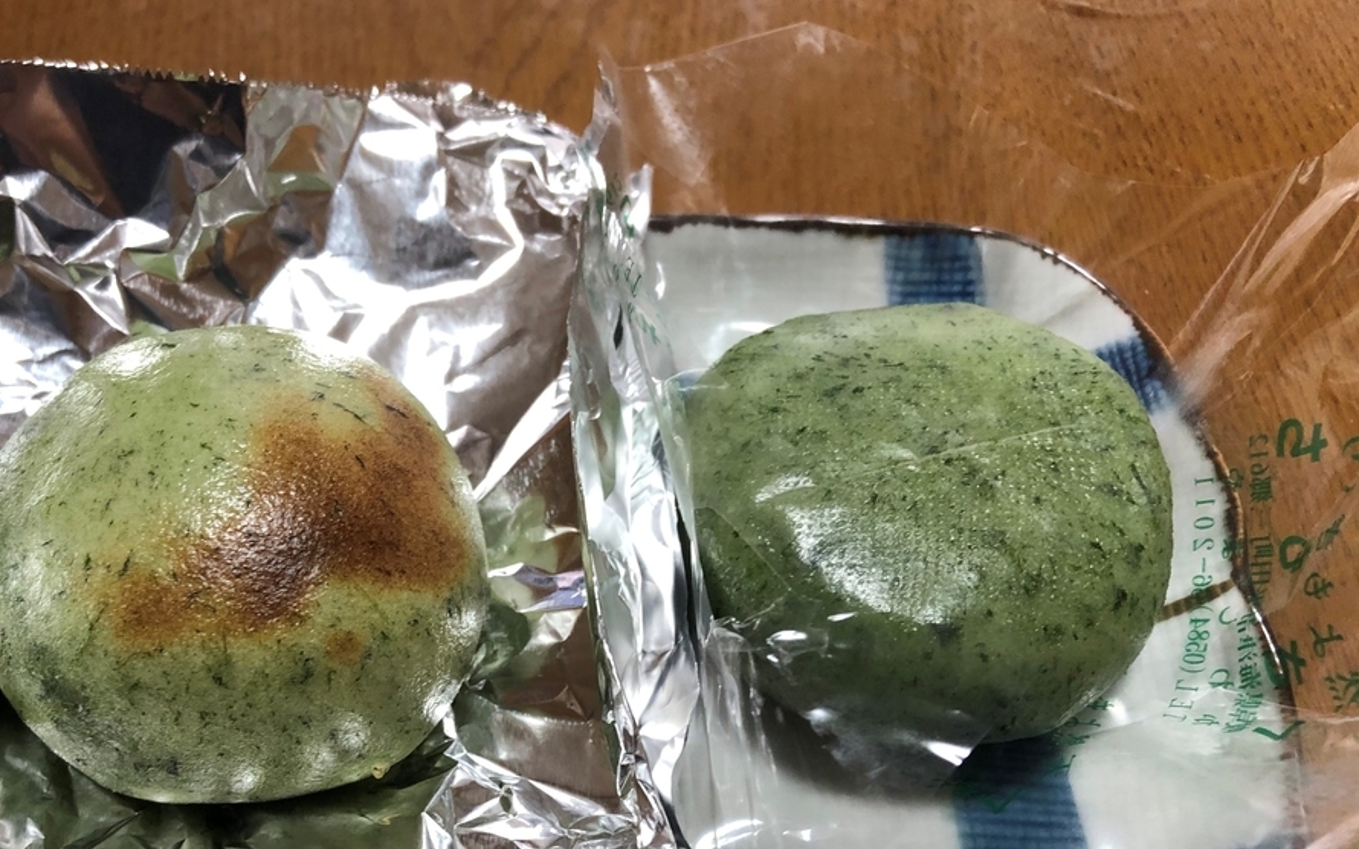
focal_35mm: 40
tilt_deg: -58.5
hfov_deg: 48.6
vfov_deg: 31.3
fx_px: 1481
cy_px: 652
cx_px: 472
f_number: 1.8
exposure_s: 1/23
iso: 40
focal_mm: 3.99
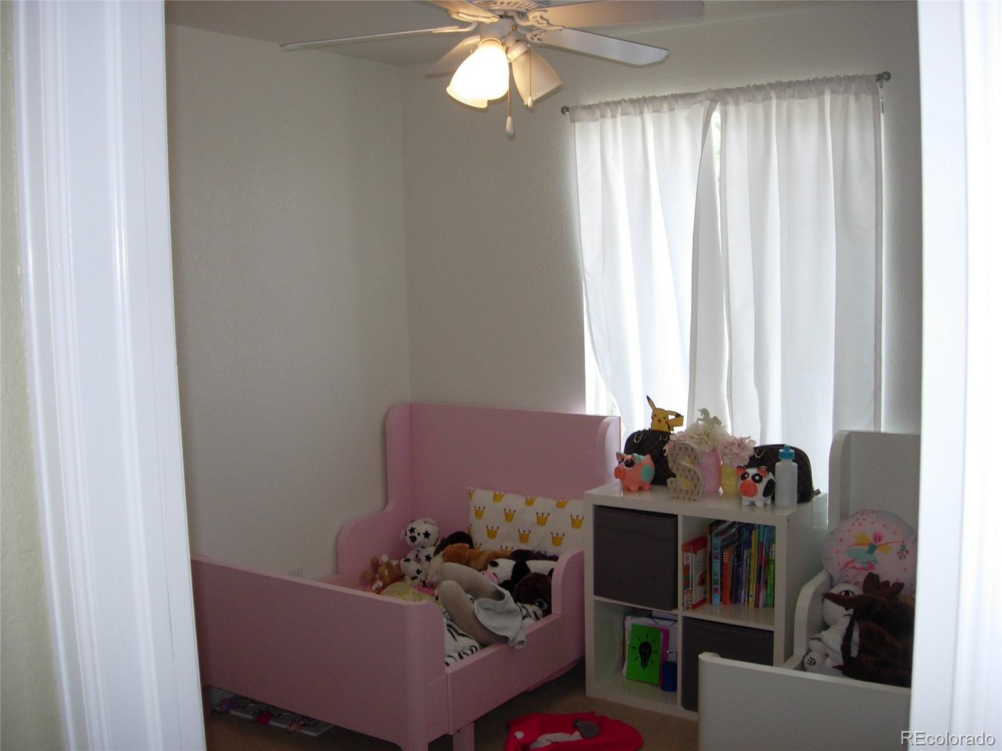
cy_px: 376
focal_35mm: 38
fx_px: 1100
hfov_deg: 49.0
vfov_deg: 37.7
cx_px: 501
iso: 79
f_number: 2.8
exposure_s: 1/73.9
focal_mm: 7.8
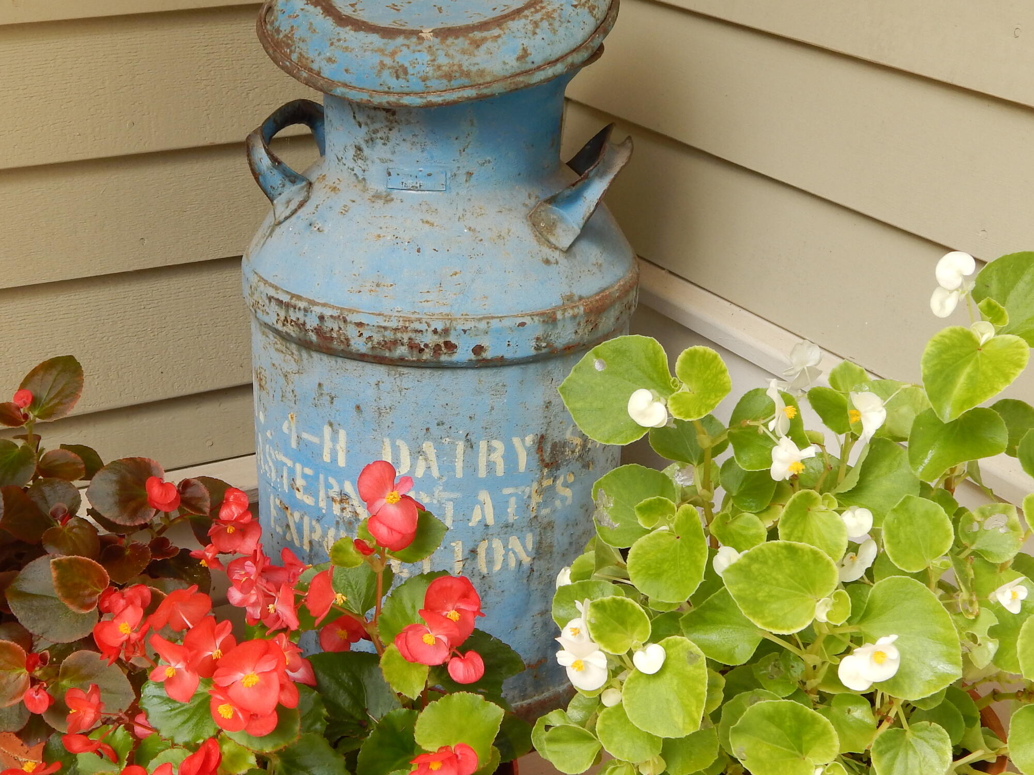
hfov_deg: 33.7
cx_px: 444
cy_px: 461
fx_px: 1703
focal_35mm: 57
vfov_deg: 25.6
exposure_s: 1/250
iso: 125
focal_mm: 6.8
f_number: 3.4
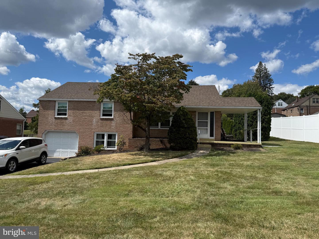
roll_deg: -2.4
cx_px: 160
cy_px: 120
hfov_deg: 71.6
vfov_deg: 56.8
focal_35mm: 24
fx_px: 221
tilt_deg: +3.6
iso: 80
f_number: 1.78
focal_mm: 6.76
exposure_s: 1/6173
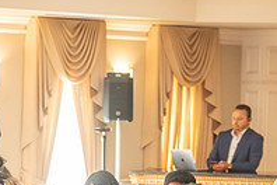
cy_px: 252
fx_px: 1577
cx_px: -6
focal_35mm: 205
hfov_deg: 10.0
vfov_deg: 6.6
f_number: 4.5
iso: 1250
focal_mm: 70
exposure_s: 1/200
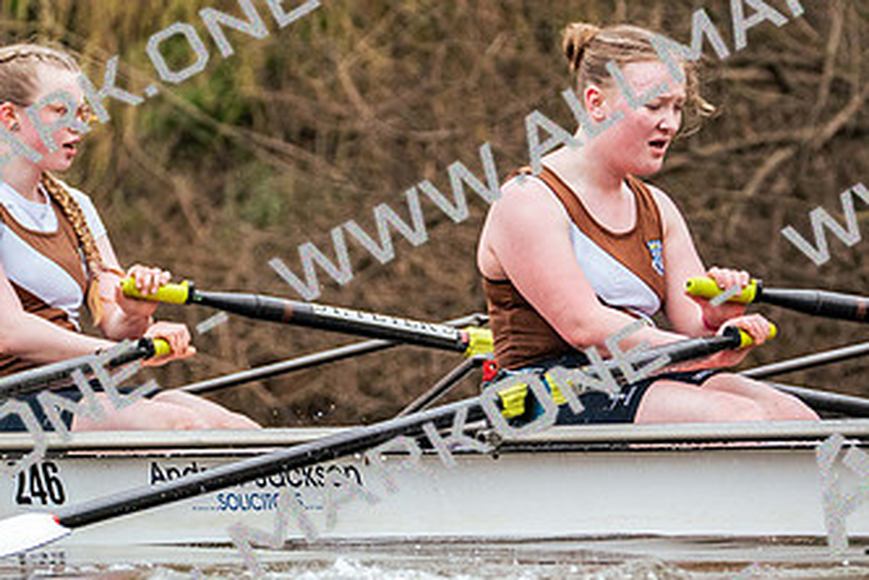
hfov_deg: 4.3
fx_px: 11658
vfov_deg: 2.8
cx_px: 592
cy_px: 310
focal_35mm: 483
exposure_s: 1/2000
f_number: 6.3
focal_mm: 277
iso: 4000
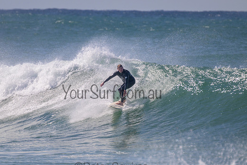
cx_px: 111
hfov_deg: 2.3
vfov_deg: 1.5
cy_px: 88
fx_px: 6128
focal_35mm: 893
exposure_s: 1/2000
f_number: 11
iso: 640
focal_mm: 800
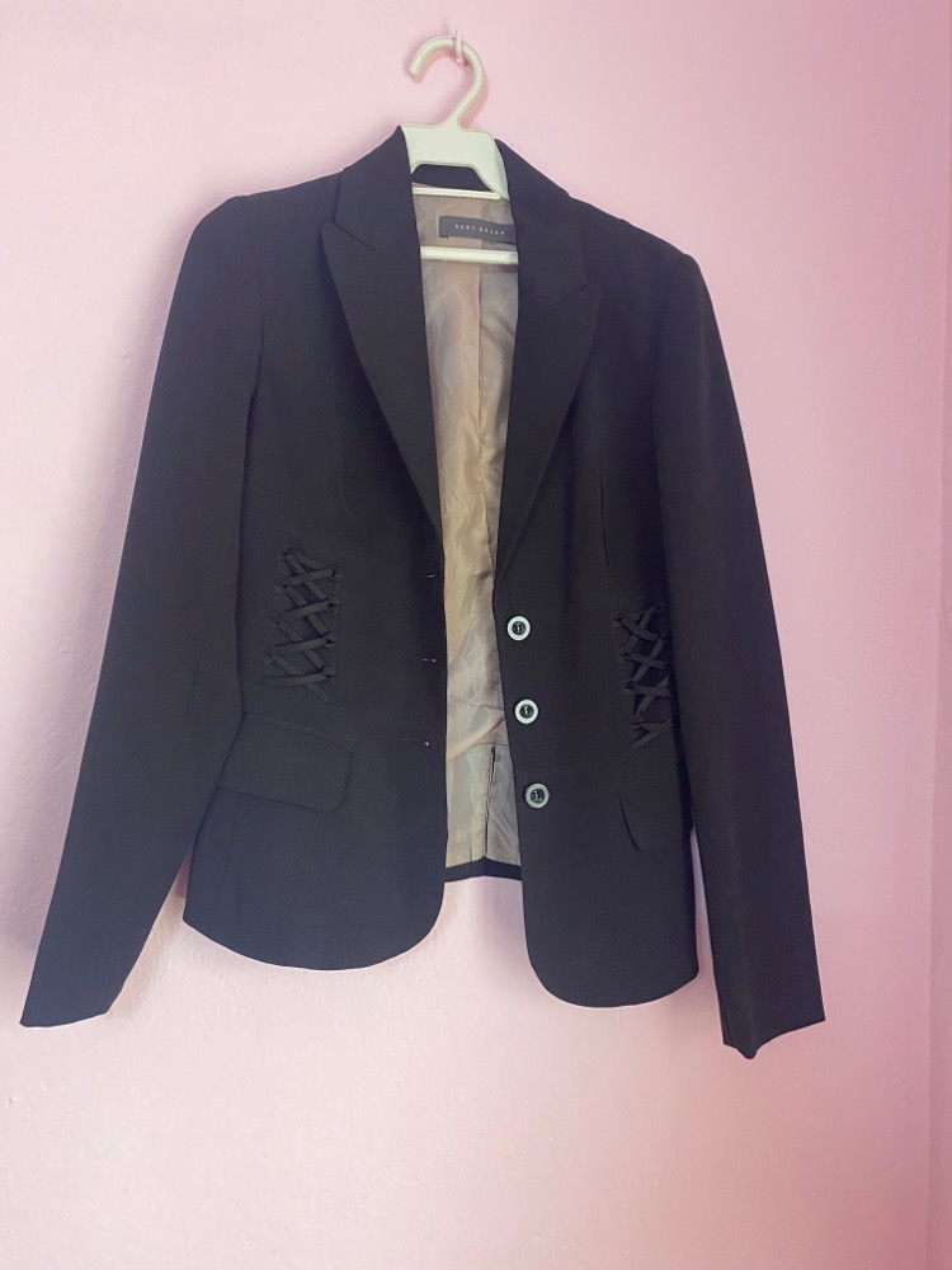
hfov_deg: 53.1
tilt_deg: +0.0
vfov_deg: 67.3
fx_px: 953
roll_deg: +0.2
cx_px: 476
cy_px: 635
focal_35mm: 26
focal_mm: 4.25
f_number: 1.8
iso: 400
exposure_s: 1/33
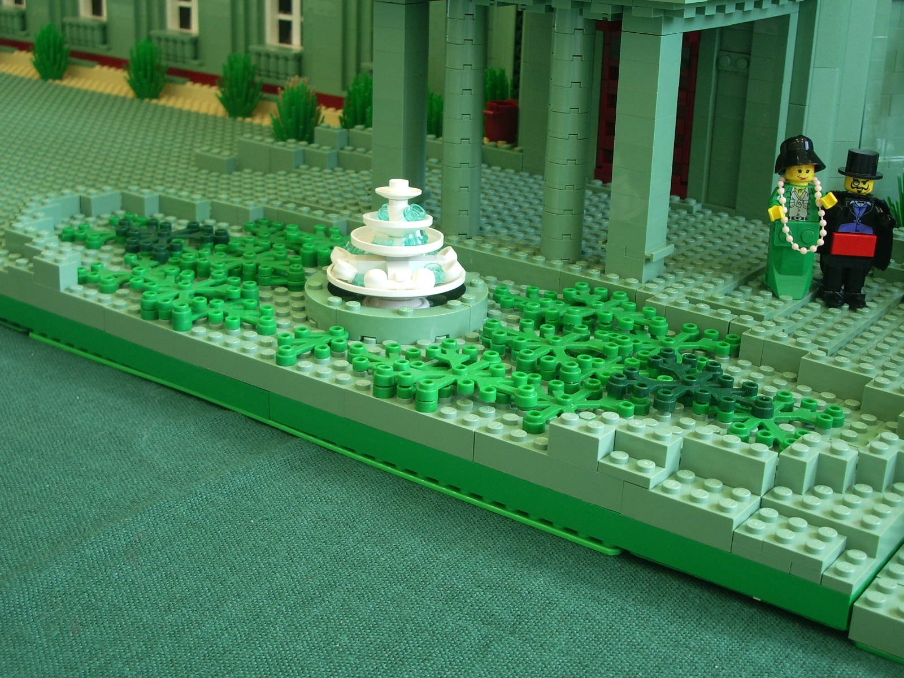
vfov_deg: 29.1
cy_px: 339
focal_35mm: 50
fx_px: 1306
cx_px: 452
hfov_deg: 38.2
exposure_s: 1/13
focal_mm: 8.2
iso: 100
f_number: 3.1
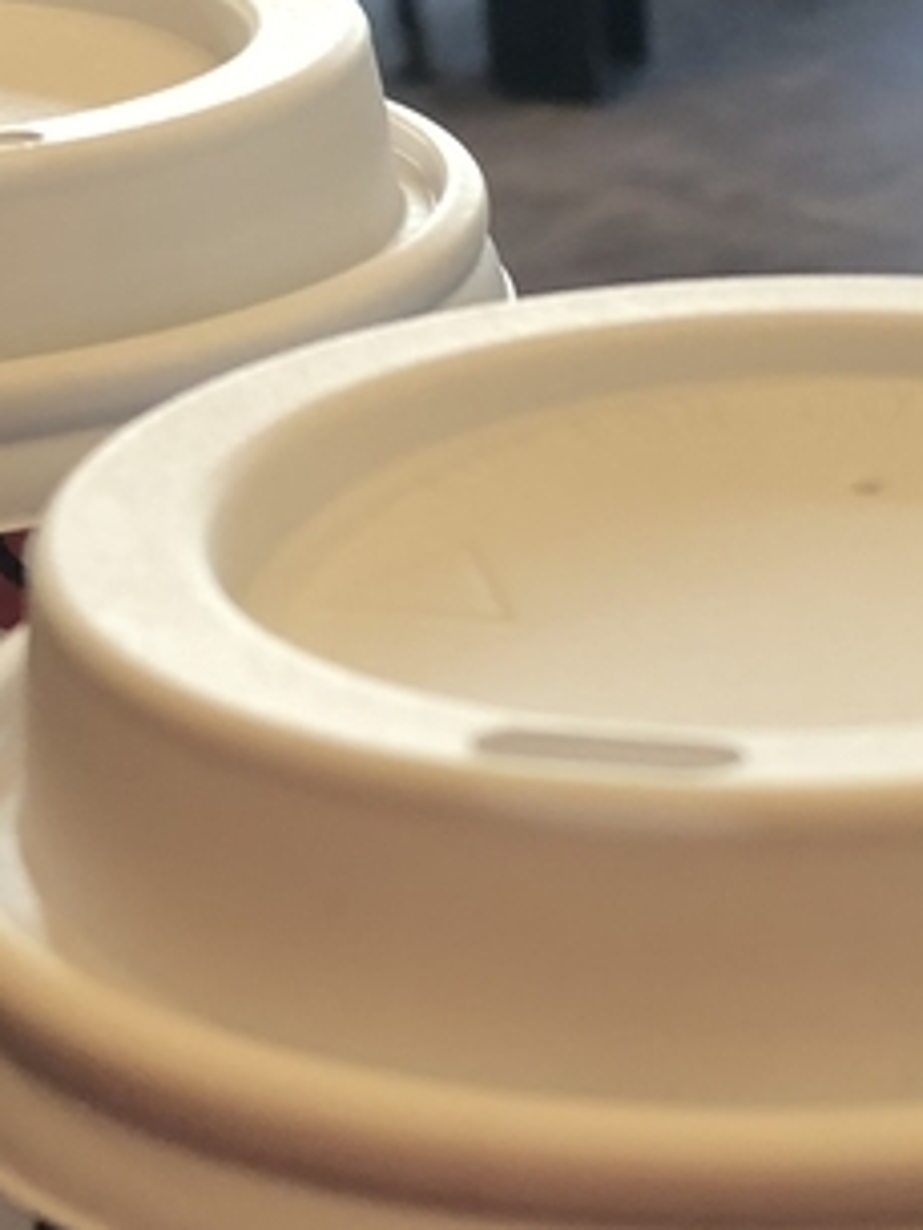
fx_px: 3908
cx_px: 939
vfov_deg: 17.9
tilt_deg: -23.3
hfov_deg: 13.3
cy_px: 750
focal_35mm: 110
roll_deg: +2.4
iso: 40
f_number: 1.8
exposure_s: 1/20
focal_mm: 3.99
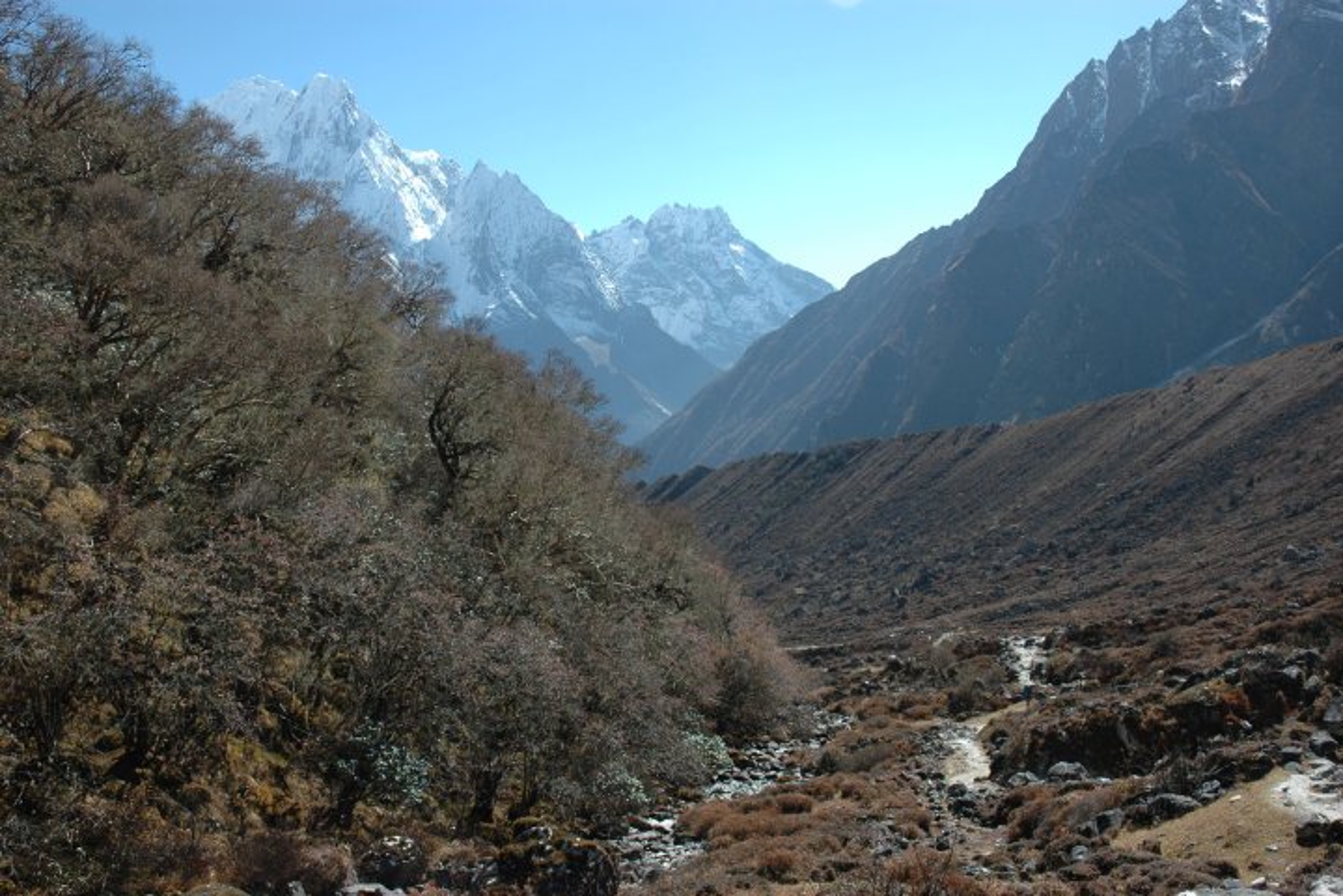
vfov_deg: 36.9
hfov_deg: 53.1
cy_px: 448
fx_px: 1343
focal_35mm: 36
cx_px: 672
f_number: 9
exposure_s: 1/320
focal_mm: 24
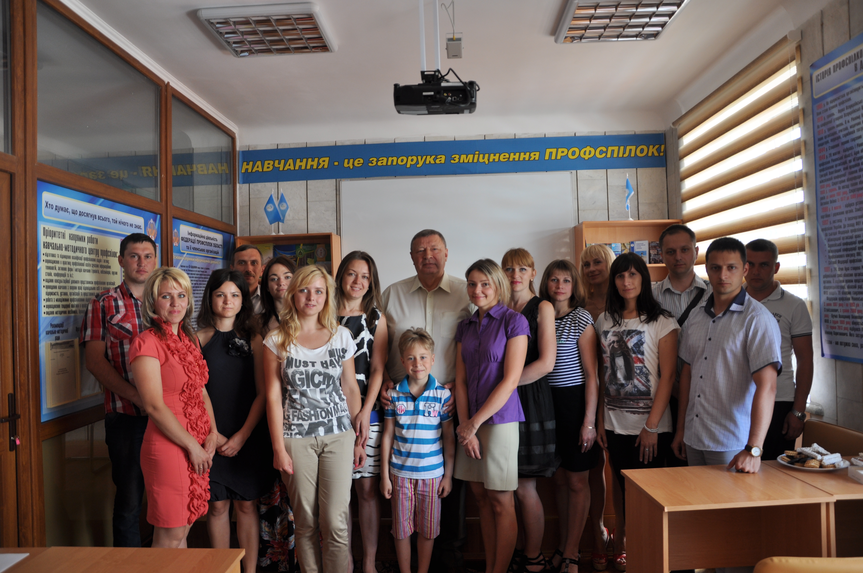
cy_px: 286
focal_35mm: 27
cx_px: 432
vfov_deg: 47.8
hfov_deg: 67.4
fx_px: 646
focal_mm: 18
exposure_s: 1/40
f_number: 3.5
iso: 200
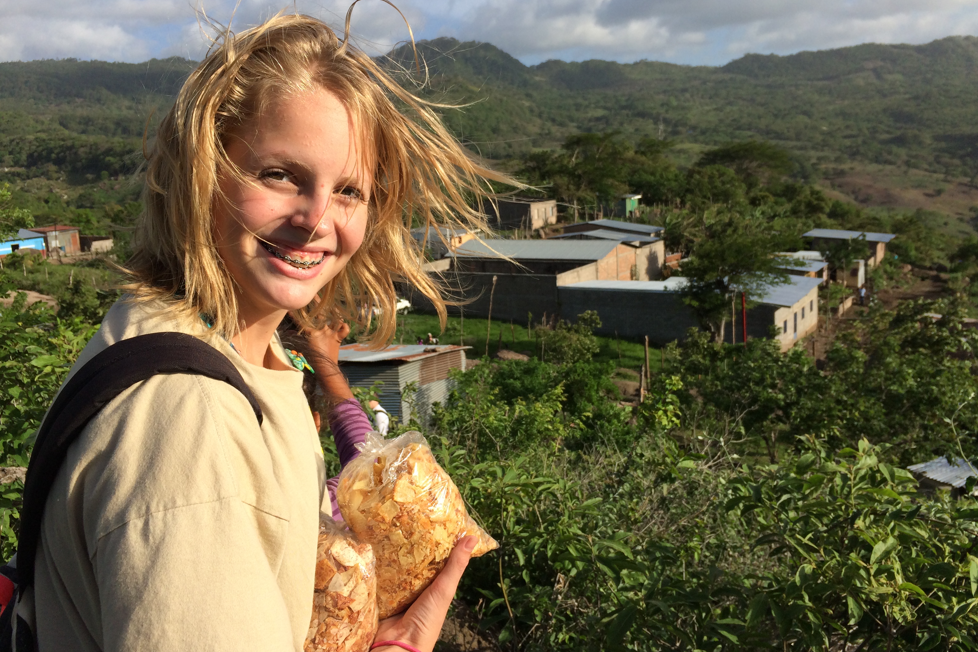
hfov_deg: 58.7
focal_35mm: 32
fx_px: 869
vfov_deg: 41.1
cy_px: 312
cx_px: 497
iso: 40
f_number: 2.2
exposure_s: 1/2053
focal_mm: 4.12
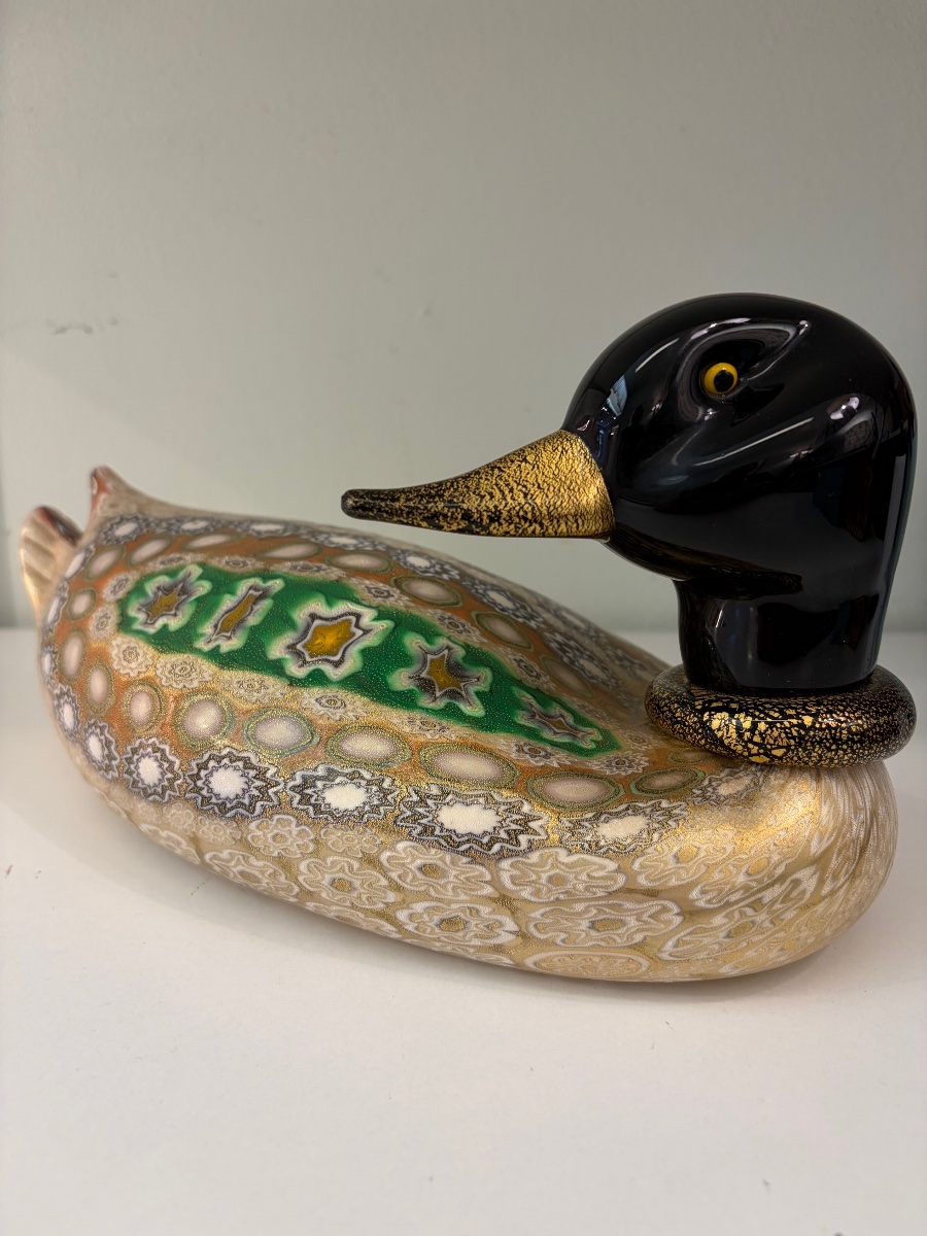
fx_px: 928
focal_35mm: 26
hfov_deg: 53.1
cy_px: 618
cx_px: 464
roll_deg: +0.1
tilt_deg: -14.0
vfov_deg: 67.3
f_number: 1.6
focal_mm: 5.96
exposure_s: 1/100
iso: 80
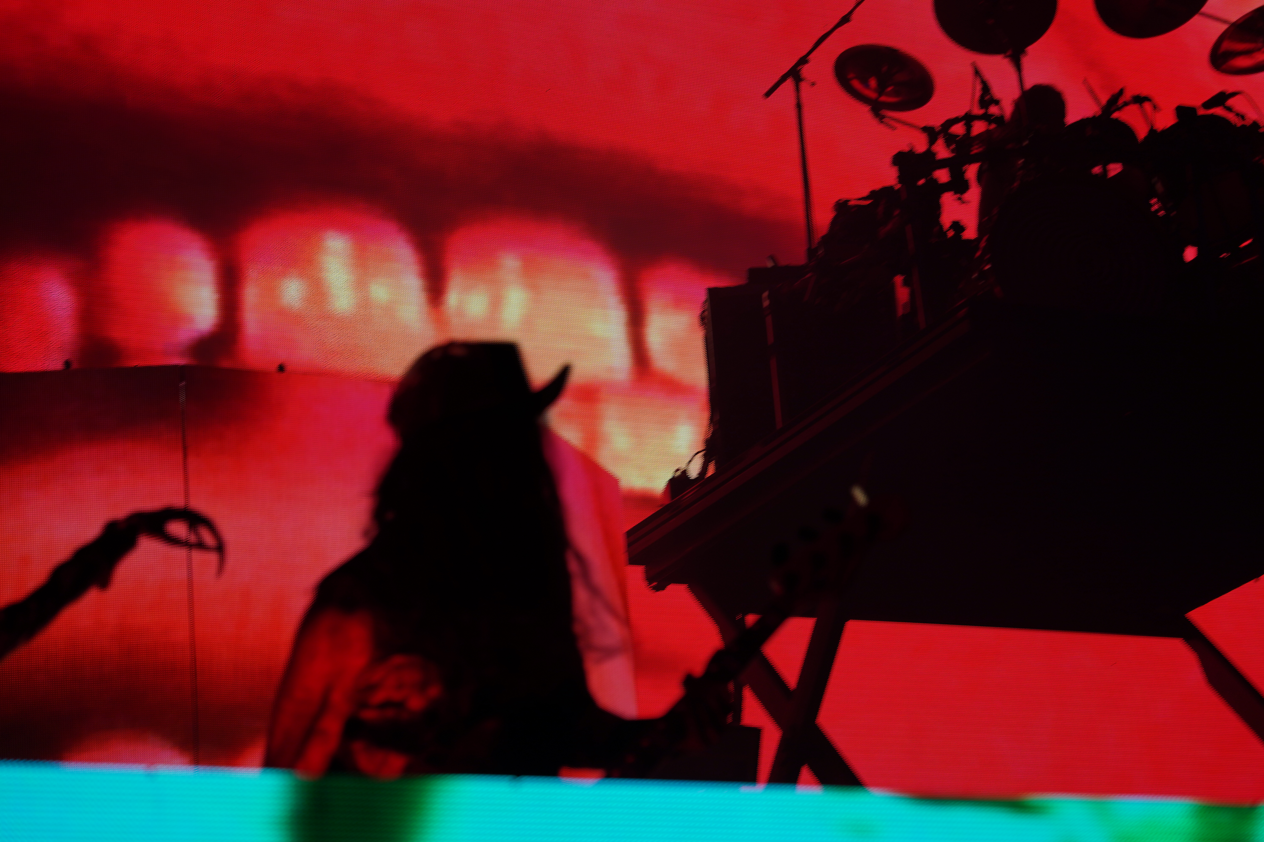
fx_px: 3686
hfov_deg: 19.5
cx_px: 632
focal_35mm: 105
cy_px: 421
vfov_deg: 13.0
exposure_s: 1/160
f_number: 4.5
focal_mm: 105
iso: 100
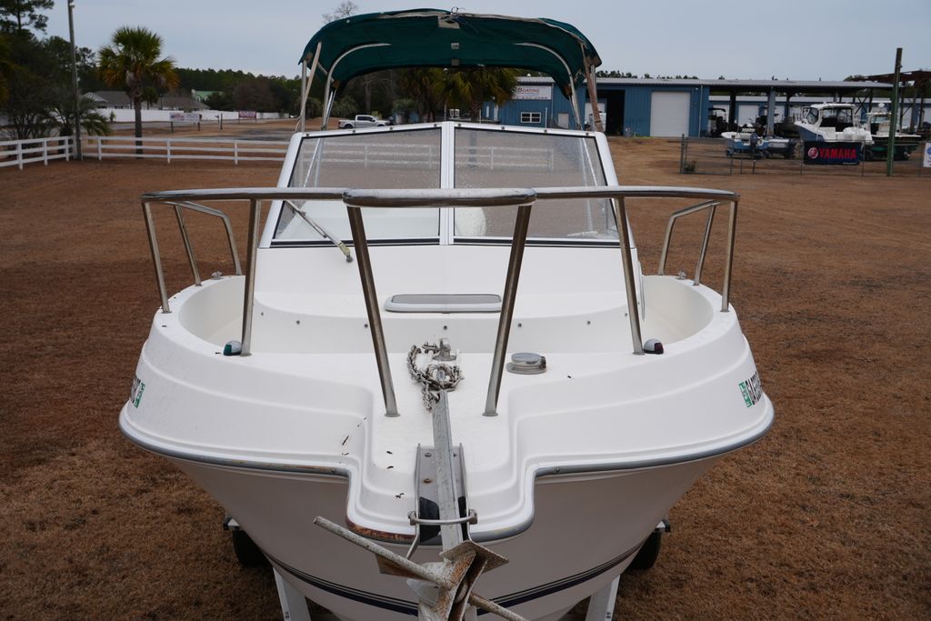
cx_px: 466
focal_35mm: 39
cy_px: 310
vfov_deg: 34.2
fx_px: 1009
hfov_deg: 49.5
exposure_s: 1/125
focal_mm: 26
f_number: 11
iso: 100
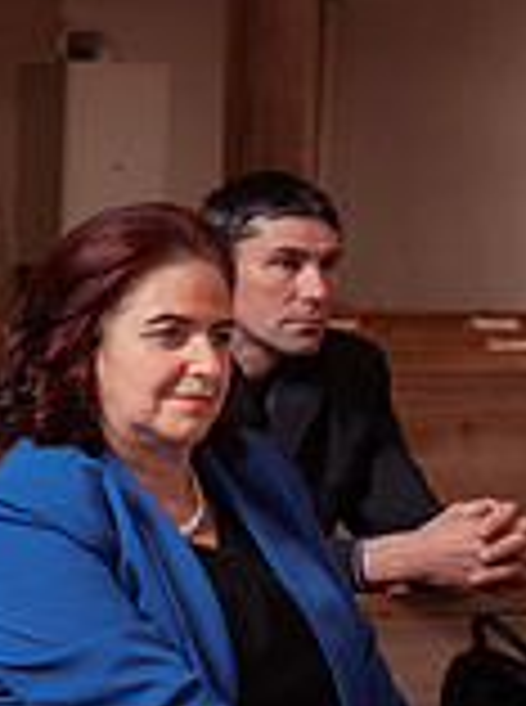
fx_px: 2523
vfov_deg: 15.9
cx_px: -784
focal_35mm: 124
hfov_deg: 10.2
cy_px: 286
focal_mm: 30
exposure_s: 1/200
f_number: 3.2
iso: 1250
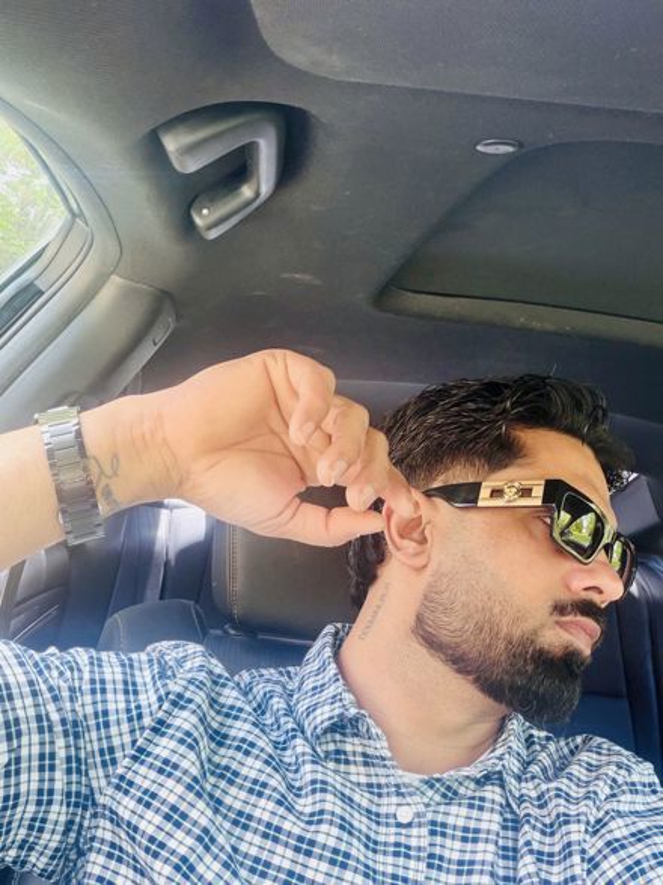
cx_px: 332
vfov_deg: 60.0
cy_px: 442
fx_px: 766
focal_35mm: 30
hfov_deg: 46.8
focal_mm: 2.71
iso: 160
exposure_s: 1/60
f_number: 1.9
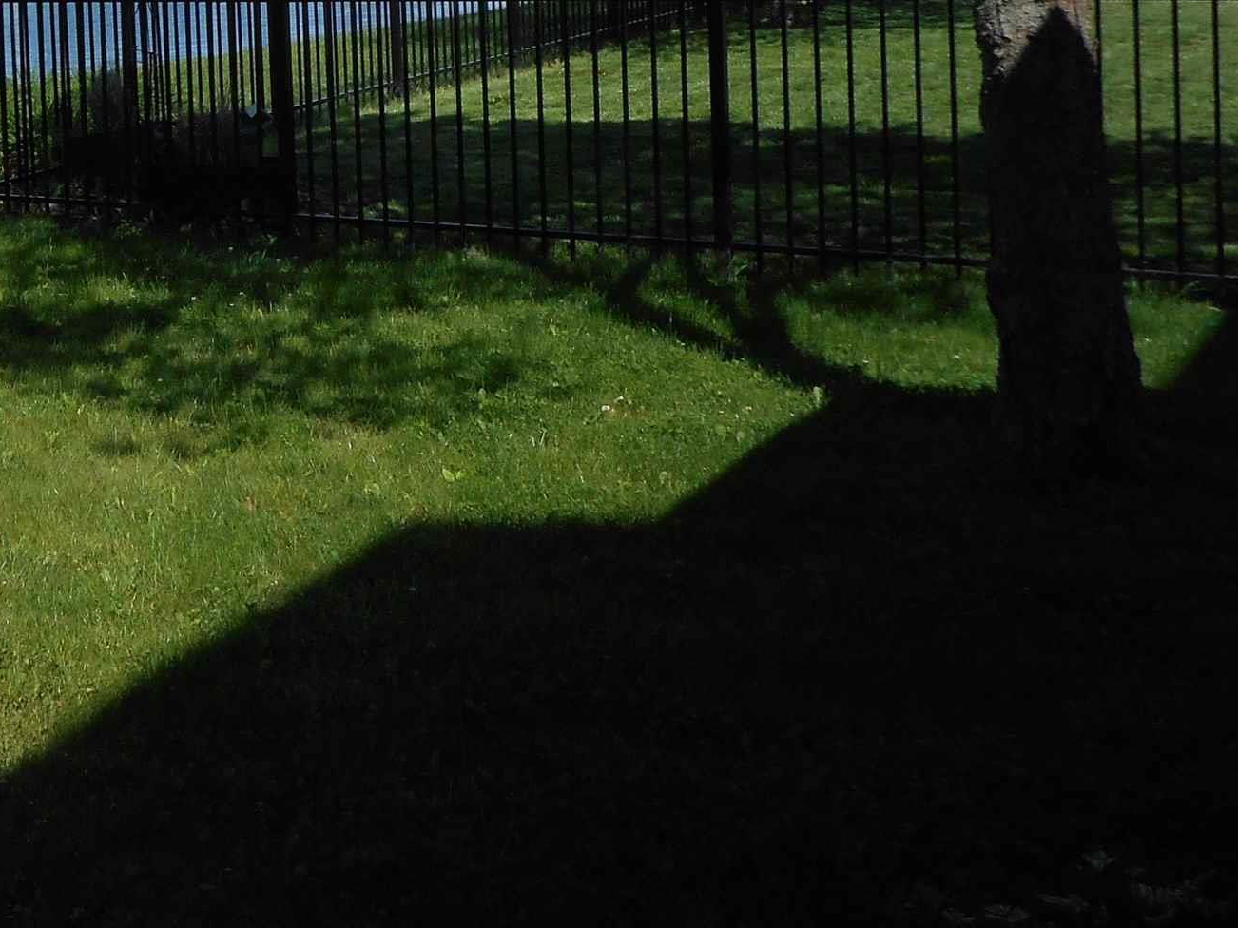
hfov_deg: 29.7
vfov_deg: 23.5
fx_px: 2110
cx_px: -95
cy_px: -61
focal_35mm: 59
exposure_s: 1/800
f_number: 3.7
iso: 80
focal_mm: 4.5
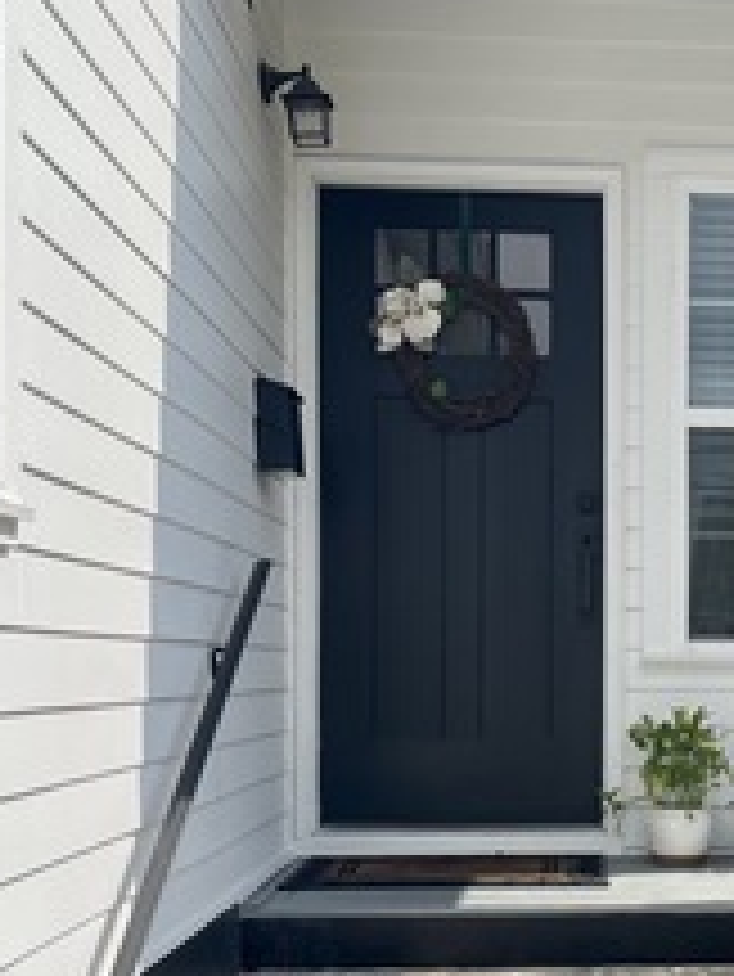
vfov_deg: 31.8
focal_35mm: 60
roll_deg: -0.2
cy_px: 693
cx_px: 714
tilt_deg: -1.1
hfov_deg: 23.5
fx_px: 1695
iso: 32
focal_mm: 4.2
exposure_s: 1/3861
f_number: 1.6
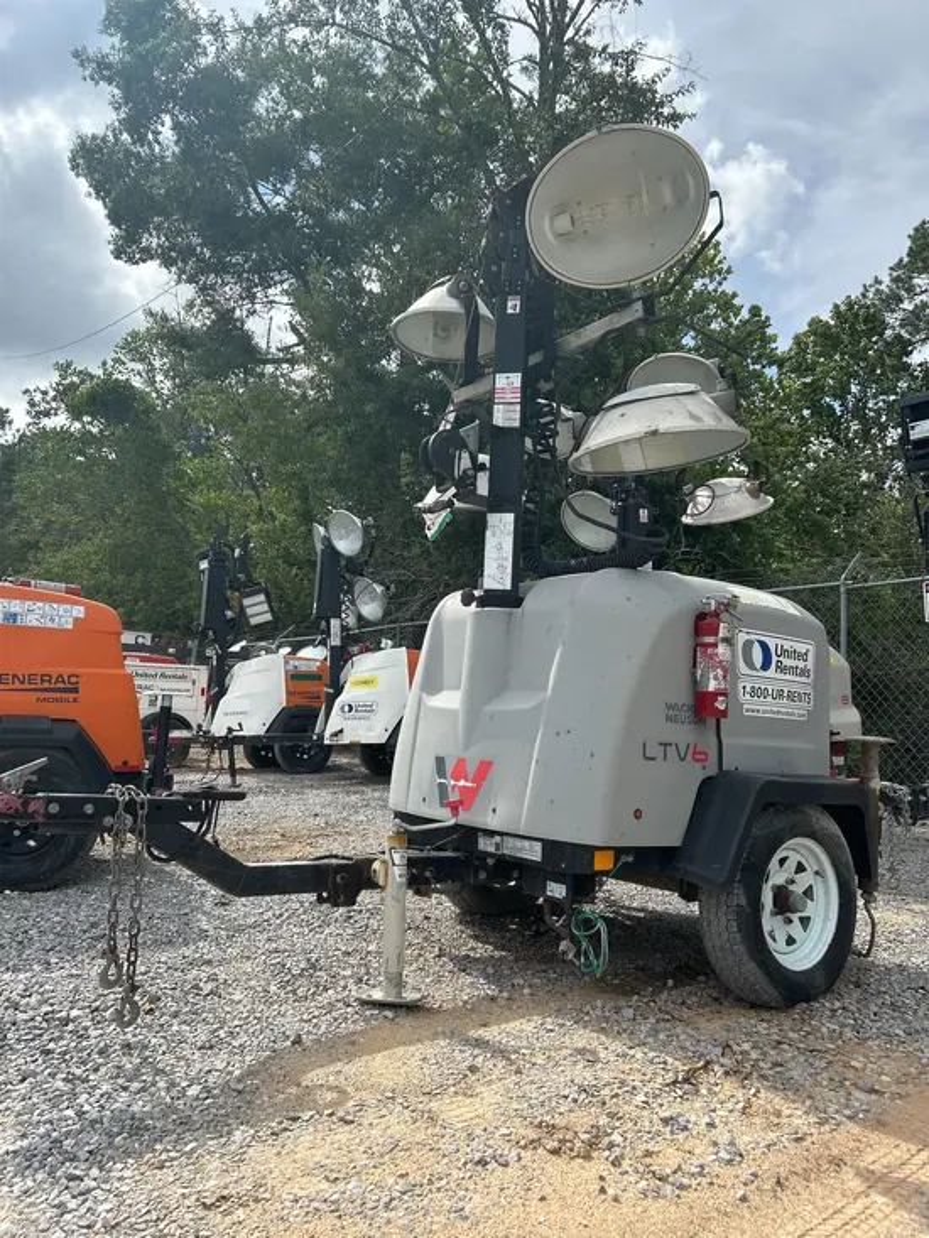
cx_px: 464
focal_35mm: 26
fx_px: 930
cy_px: 619
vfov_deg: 67.3
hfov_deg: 53.1
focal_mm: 5.7
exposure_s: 1/3257
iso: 50
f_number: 1.5
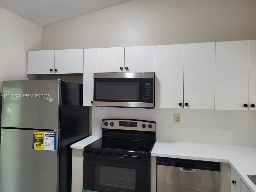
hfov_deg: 67.3
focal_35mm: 26
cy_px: 96
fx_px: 192
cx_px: 128
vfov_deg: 53.1
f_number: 1.8
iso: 200
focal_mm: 5.4
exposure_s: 1/40
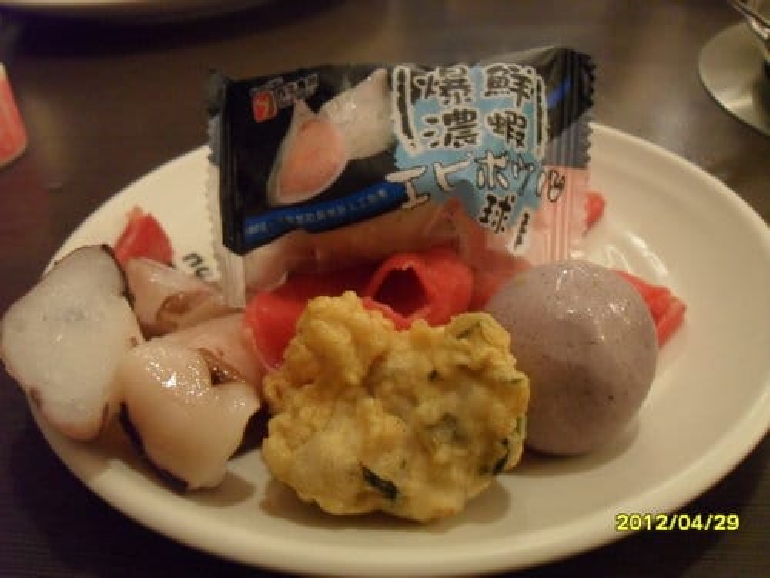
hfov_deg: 52.6
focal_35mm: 35
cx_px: 385
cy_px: 289
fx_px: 779
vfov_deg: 40.7
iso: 400
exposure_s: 1/15
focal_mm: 6.2
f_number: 2.8
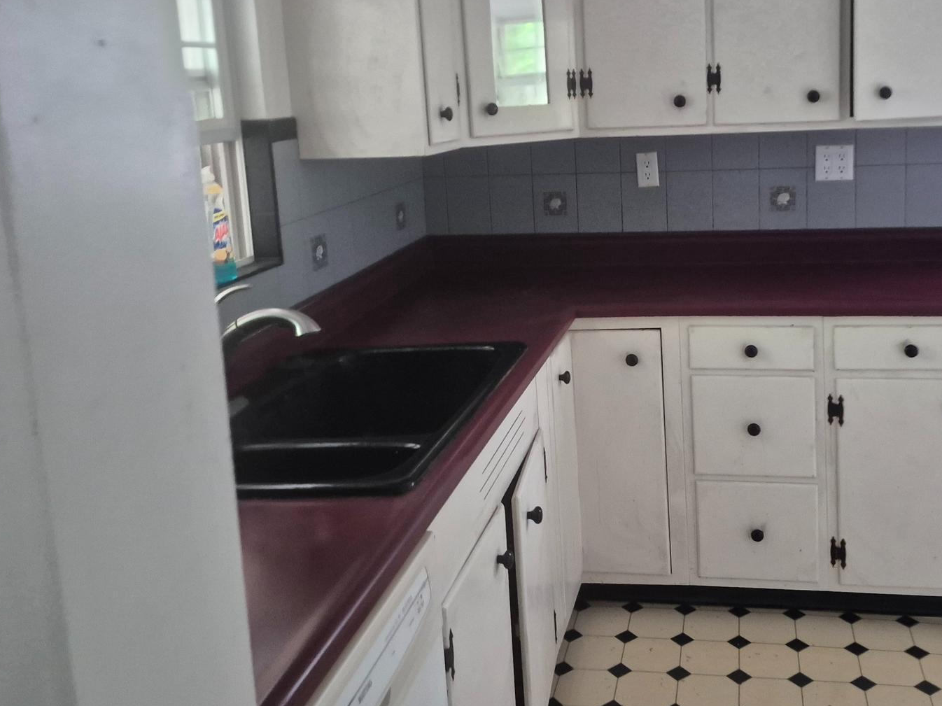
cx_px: 594
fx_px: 952
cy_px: 239
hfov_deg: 52.0
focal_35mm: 35
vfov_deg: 40.2
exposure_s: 1/60
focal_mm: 5.4
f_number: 1.8
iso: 640
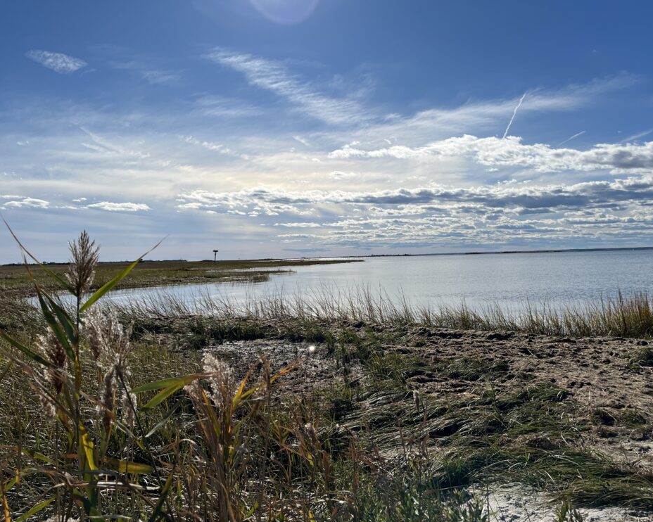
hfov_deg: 62.1
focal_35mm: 28
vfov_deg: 51.5
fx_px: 541
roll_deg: +2.5
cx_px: 360
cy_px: 259
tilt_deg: -0.9
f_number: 1.6
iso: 50
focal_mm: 5.1
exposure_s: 1/11905
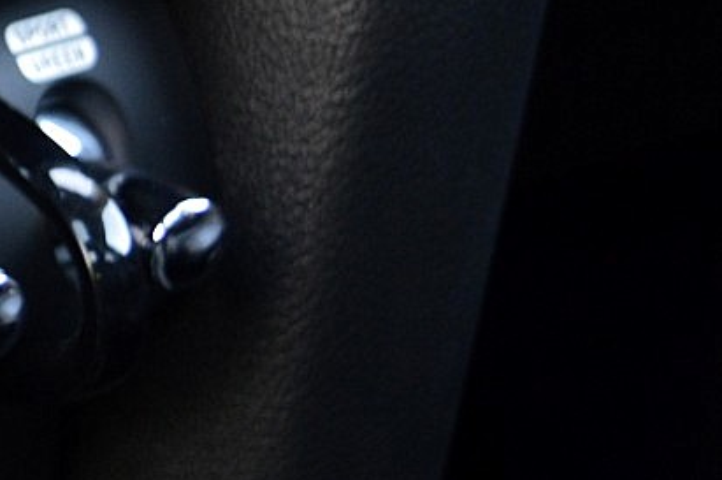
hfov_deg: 11.0
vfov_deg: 7.9
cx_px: -683
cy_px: -165
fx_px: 3445
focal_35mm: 172
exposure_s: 1/50
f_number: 4.2
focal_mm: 29
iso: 800
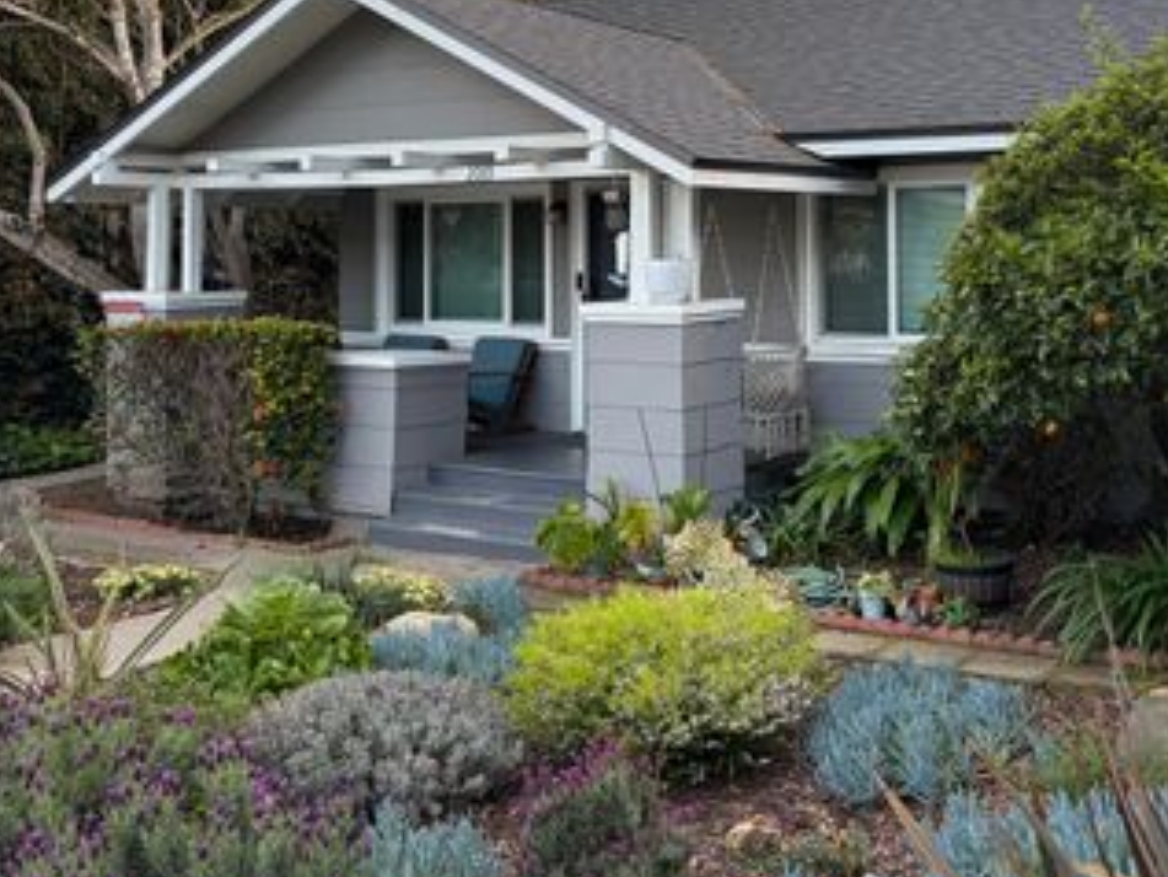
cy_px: 208
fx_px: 1384
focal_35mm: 41
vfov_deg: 34.3
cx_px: 763
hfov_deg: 45.2
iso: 64
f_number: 1.6
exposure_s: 1/194
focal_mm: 5.96
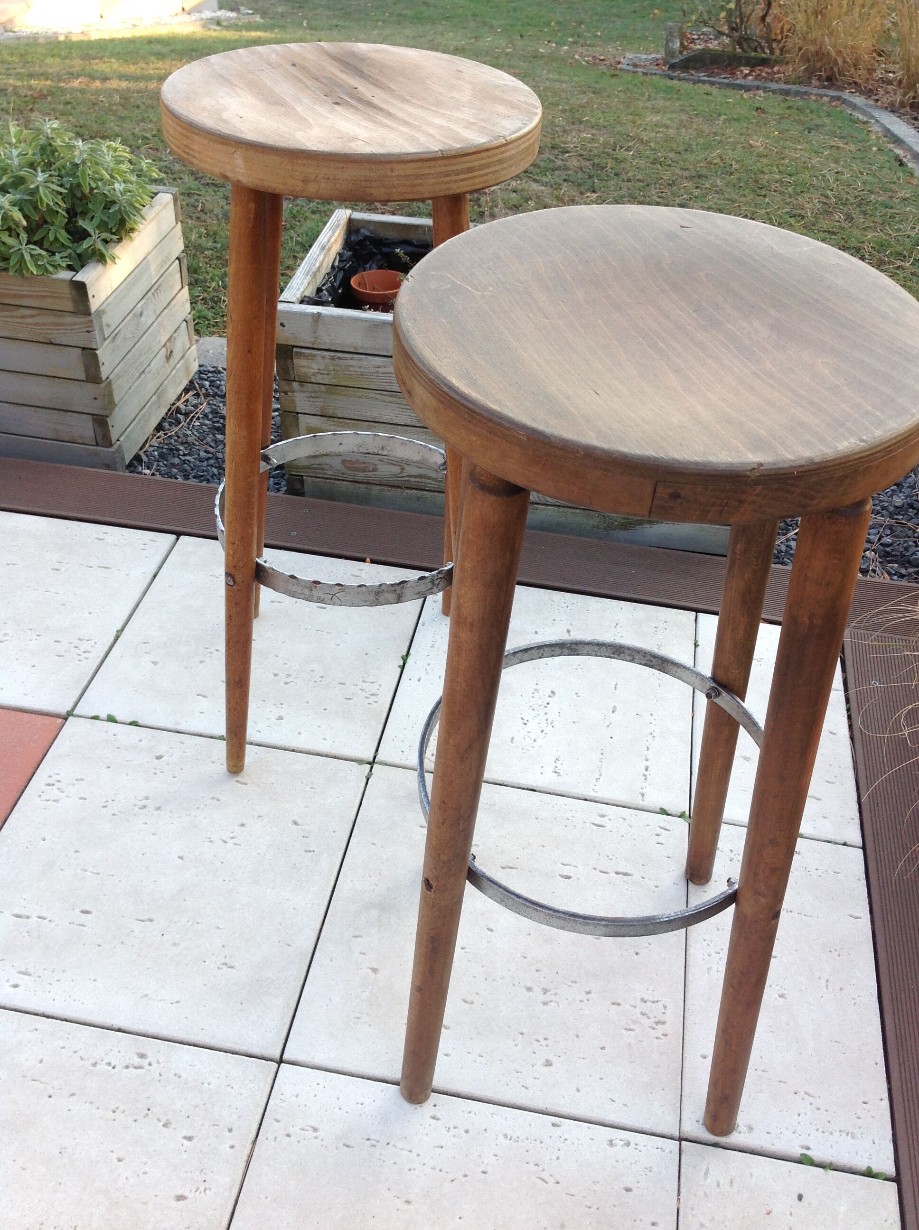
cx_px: 460
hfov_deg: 40.6
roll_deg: -0.4
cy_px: 615
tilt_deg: -40.5
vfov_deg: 52.7
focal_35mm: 35
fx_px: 1242
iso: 50
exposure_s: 1/123
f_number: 2.4
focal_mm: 4.28
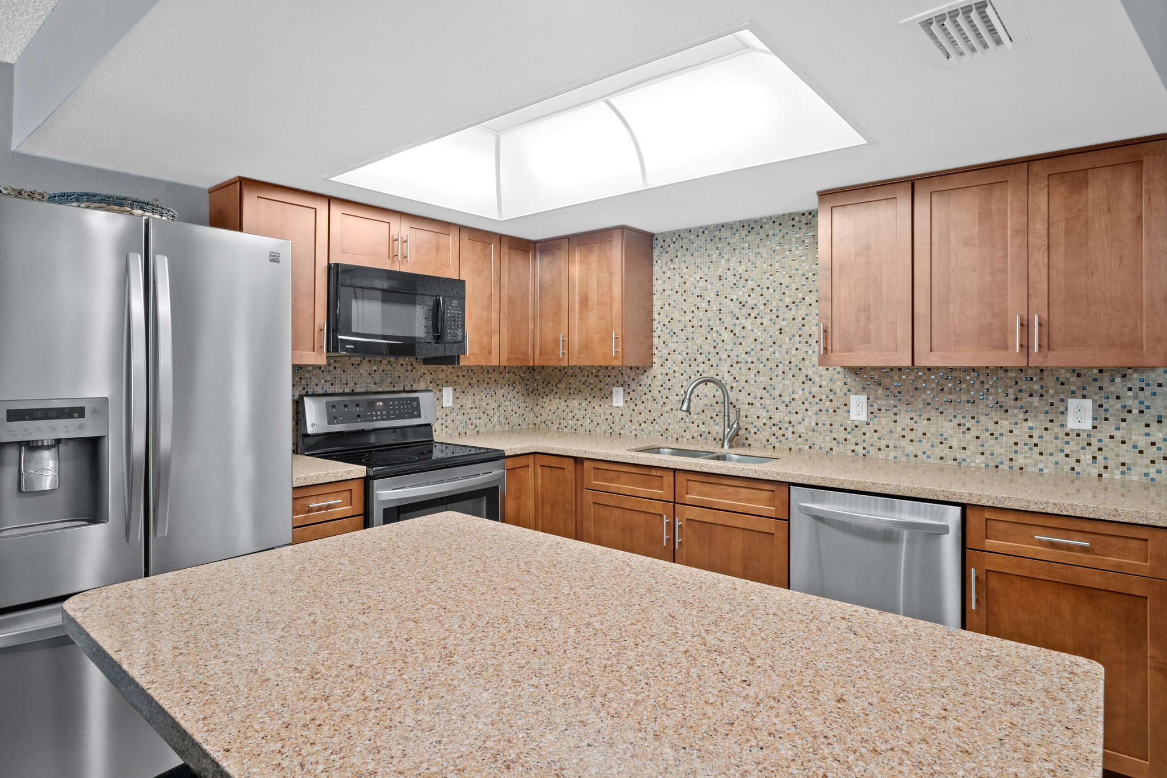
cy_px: 389
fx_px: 583
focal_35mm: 18
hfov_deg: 90.0
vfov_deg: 67.4
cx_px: 584
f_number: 8
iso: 320
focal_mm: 12
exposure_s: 1.3
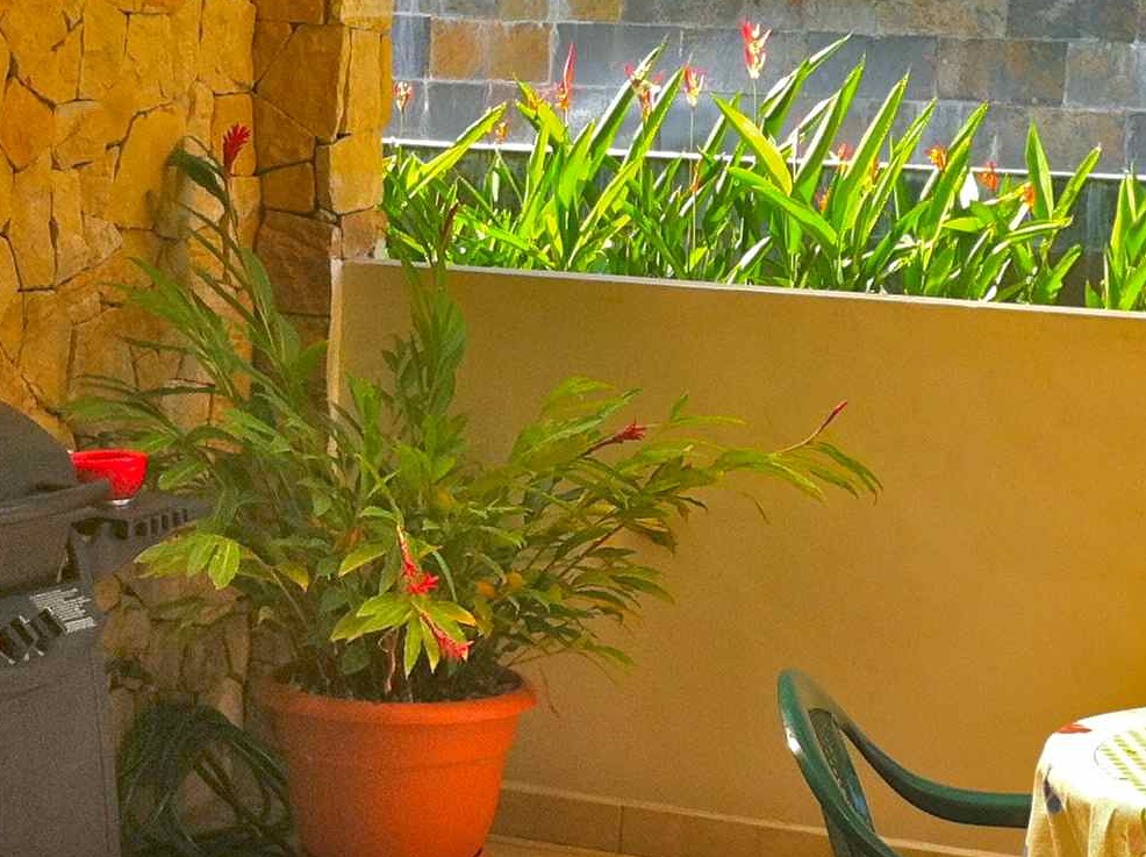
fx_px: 3042
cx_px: 754
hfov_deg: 21.3
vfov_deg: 16.0
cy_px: 555
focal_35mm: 92
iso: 80
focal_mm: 3.85
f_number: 2.8
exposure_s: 1/209
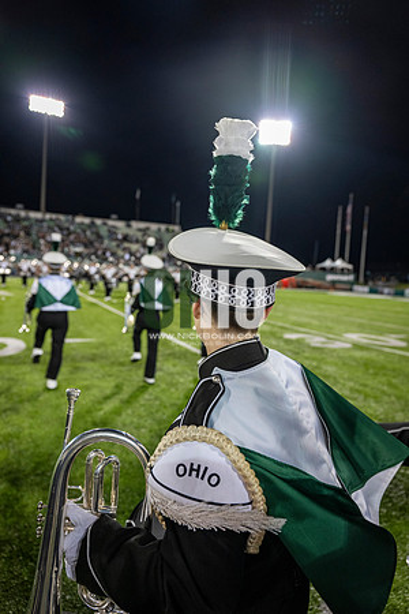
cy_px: 307
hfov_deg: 53.1
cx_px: 204
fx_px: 409
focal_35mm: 24
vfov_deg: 73.7
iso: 1250
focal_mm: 24
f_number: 3.2
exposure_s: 1/500
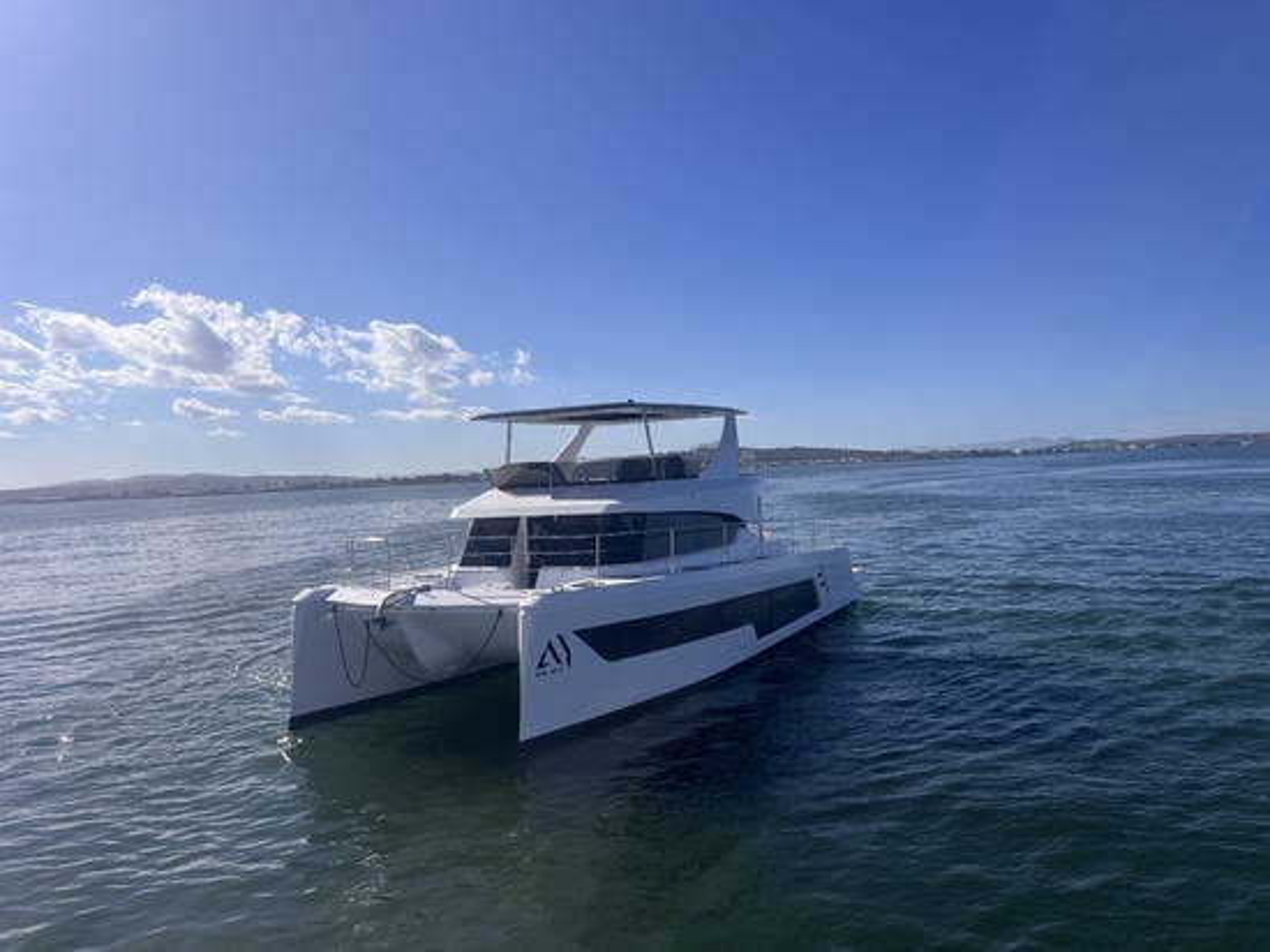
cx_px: 635
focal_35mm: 26
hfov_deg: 67.3
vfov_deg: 53.0
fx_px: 953
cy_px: 476
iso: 50
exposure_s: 1/8403
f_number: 1.6
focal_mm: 5.1
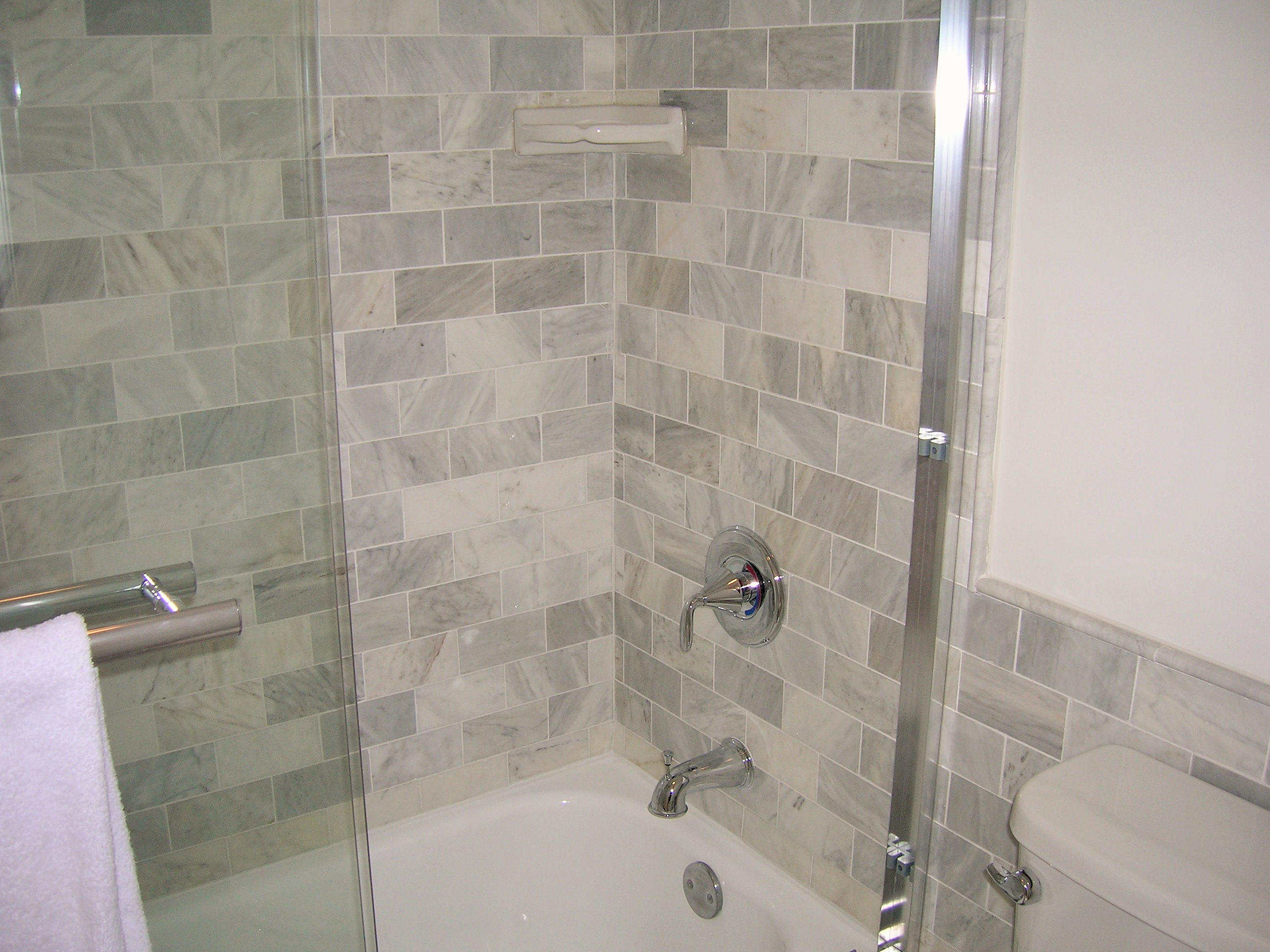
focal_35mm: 34
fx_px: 1247
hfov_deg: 54.0
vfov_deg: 41.8
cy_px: 476
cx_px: 635
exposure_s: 1/60.1
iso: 50
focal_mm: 5.7
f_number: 2.9
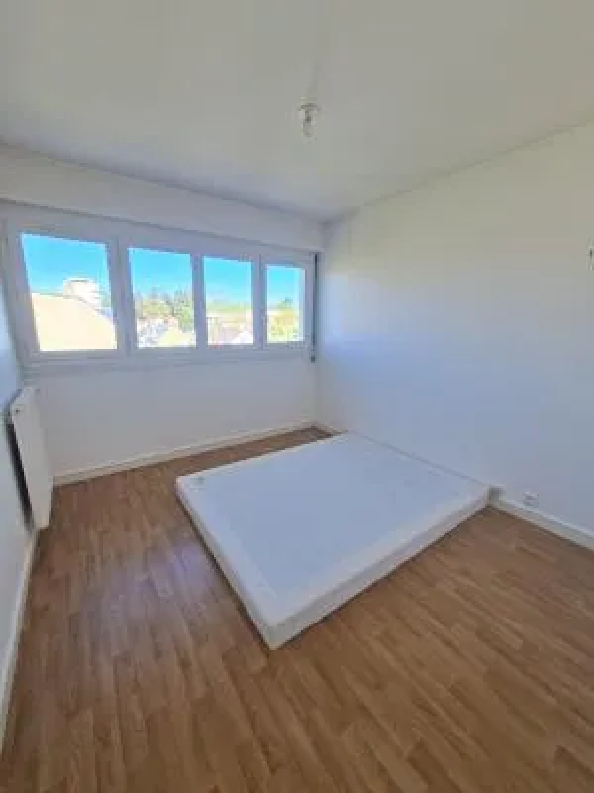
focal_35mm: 13
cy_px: 396
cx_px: 297
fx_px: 297
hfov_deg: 89.9
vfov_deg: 106.2
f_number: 2.2
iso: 40
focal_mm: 1.74
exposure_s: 1/100
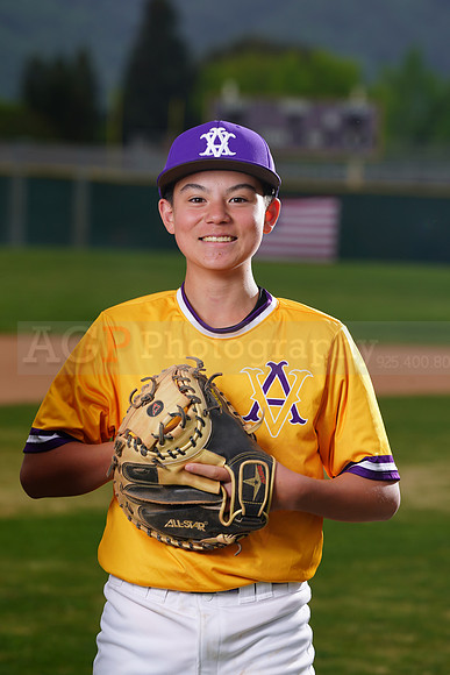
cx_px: 225
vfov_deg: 9.4
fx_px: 4085
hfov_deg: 6.3
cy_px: 338
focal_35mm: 218
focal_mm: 218
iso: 100
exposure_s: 1/250
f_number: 8
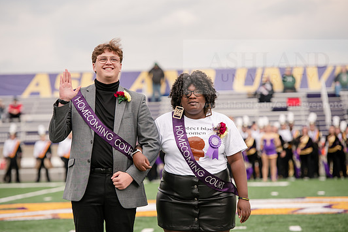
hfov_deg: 11.4
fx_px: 1740
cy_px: 119
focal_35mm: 180
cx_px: 164
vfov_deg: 7.6
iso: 320
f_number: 4.5
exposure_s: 1/1250
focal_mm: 165
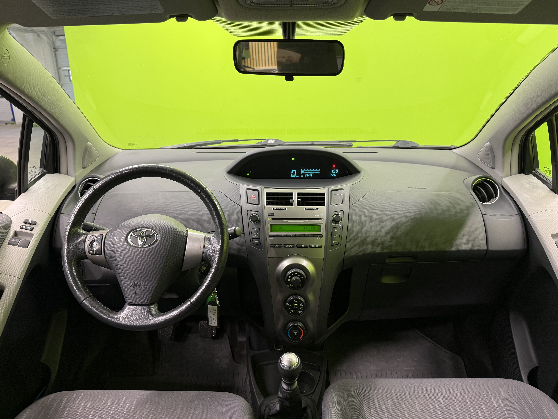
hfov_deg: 71.6
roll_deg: +0.3
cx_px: 279
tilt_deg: -17.7
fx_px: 387
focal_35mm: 24
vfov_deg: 56.8
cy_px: 210
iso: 125
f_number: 1.78
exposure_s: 1/50
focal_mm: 6.76
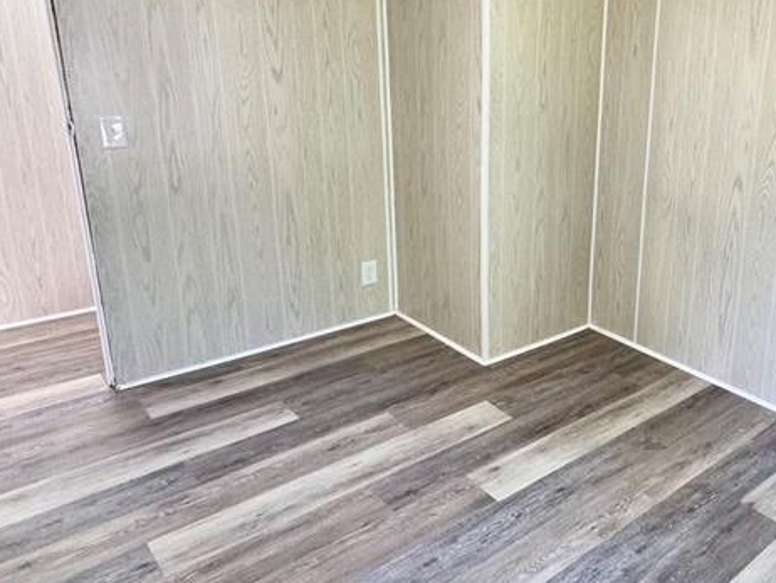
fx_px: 695
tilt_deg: -14.9
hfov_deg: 55.1
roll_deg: -2.6
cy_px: 222
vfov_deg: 45.1
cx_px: 598
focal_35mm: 31
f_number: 2.2
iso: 200
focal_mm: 2.22
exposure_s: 1/120
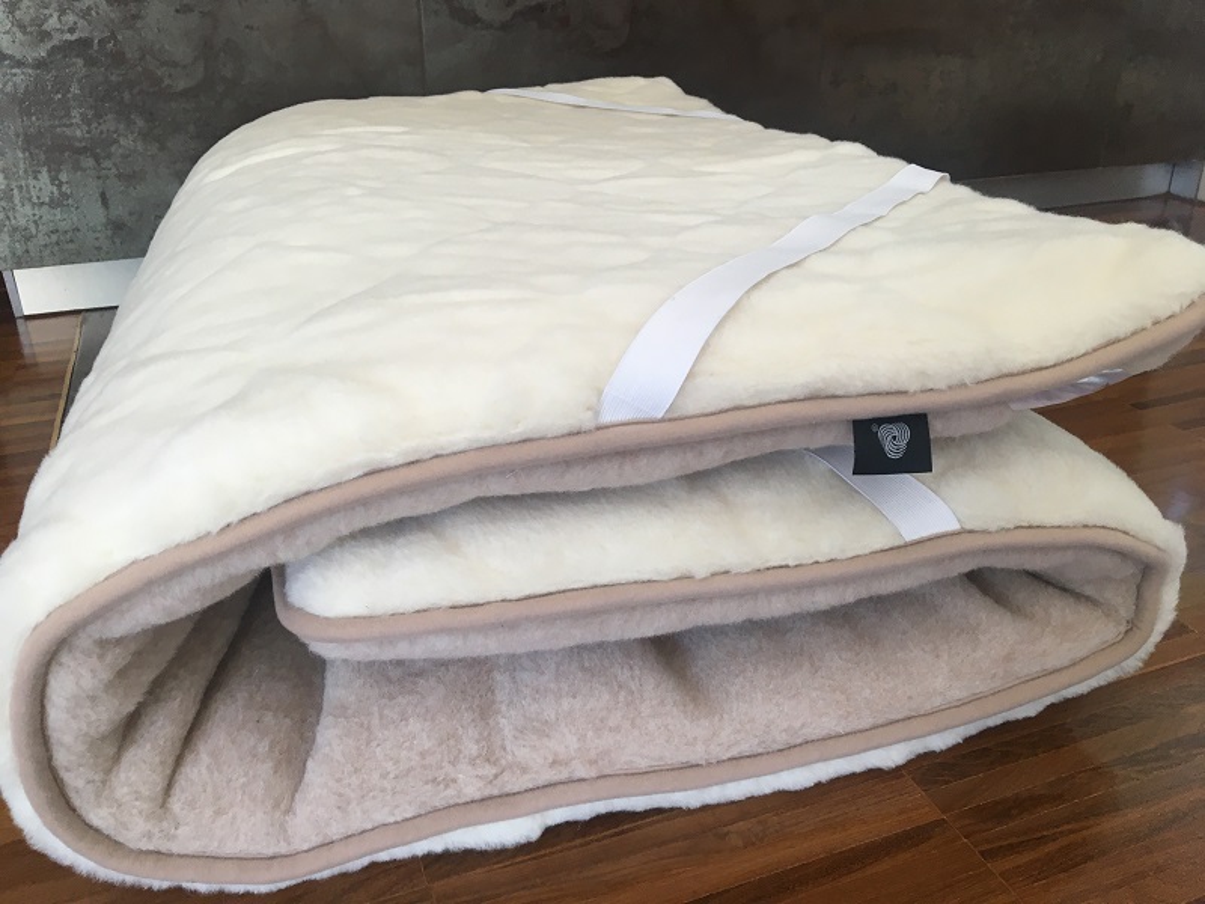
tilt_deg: -26.1
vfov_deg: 48.2
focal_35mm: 29
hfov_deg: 61.7
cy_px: 452
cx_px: 602
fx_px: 1010
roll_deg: +0.1
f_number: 2.2
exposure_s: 1/33
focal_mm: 4.15
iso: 40
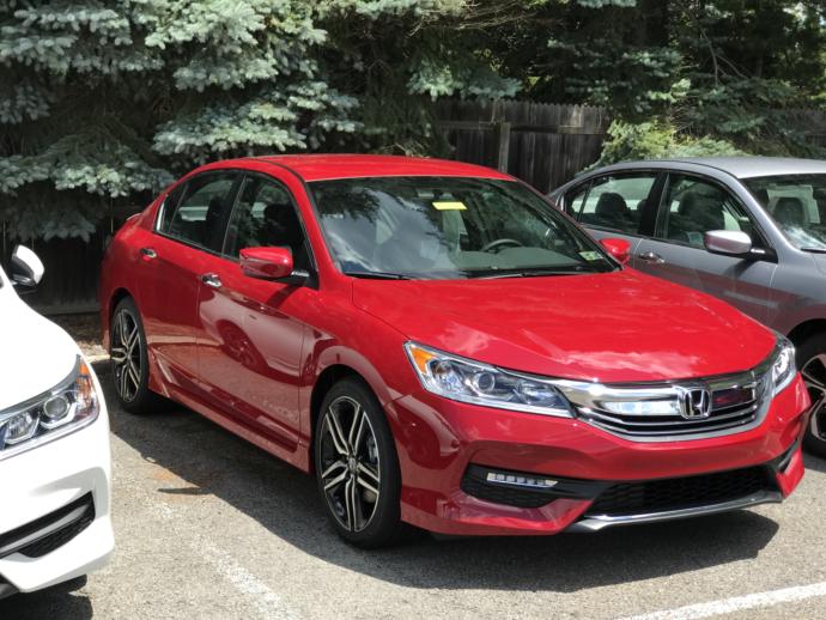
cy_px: 310
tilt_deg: -7.6
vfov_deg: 25.7
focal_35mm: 57
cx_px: 413
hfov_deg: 33.8
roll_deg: +2.3
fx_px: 1361
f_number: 2.8
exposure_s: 1/353
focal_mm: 6.6
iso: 20
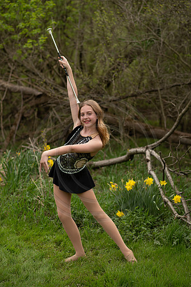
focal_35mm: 85
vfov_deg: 23.9
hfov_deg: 16.0
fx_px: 678
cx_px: 96
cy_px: 144
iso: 100
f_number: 2.8
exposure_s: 1/250
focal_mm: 85
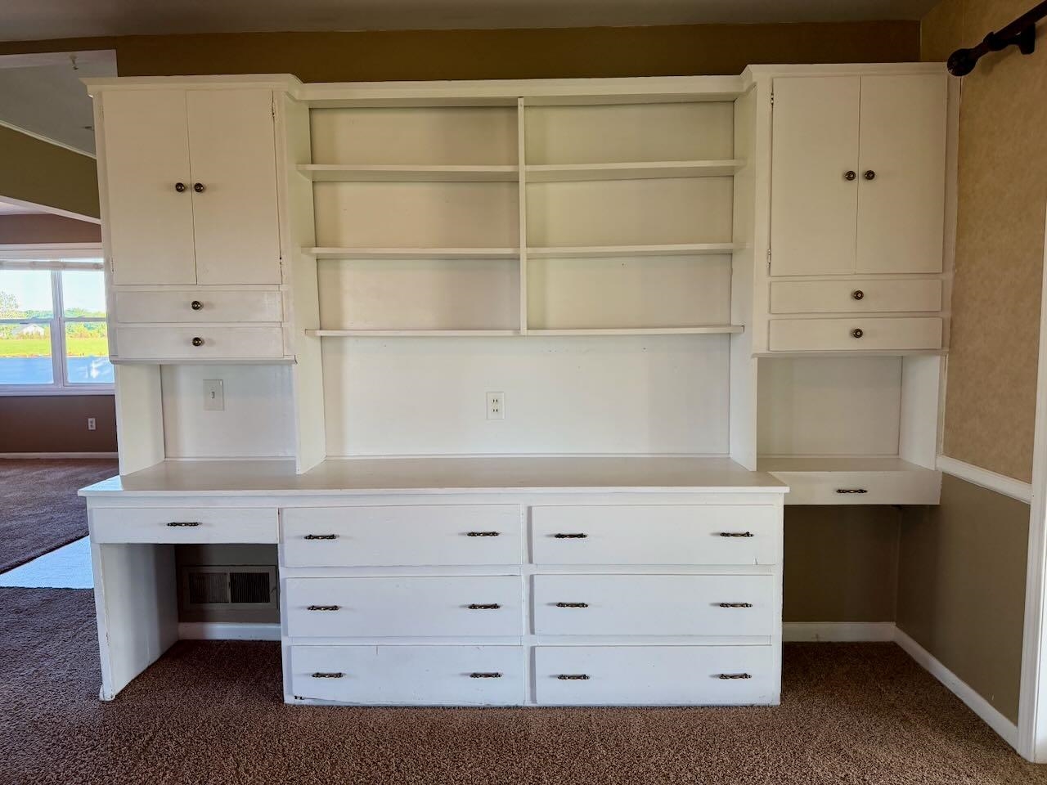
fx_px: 726
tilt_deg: -5.8
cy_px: 392
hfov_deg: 71.6
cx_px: 524
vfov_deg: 56.8
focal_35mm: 24
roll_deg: +0.8
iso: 200
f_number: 1.78
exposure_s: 1/138
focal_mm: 6.76
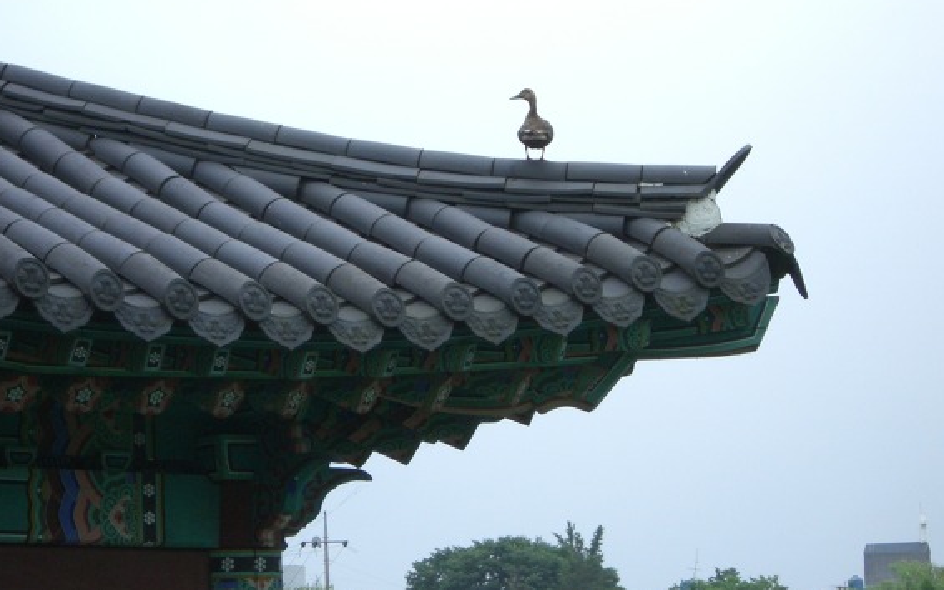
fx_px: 3190
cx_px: 473
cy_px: 234
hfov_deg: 16.8
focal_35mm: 124
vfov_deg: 10.6
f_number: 5.2
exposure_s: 1/160
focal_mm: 18.6
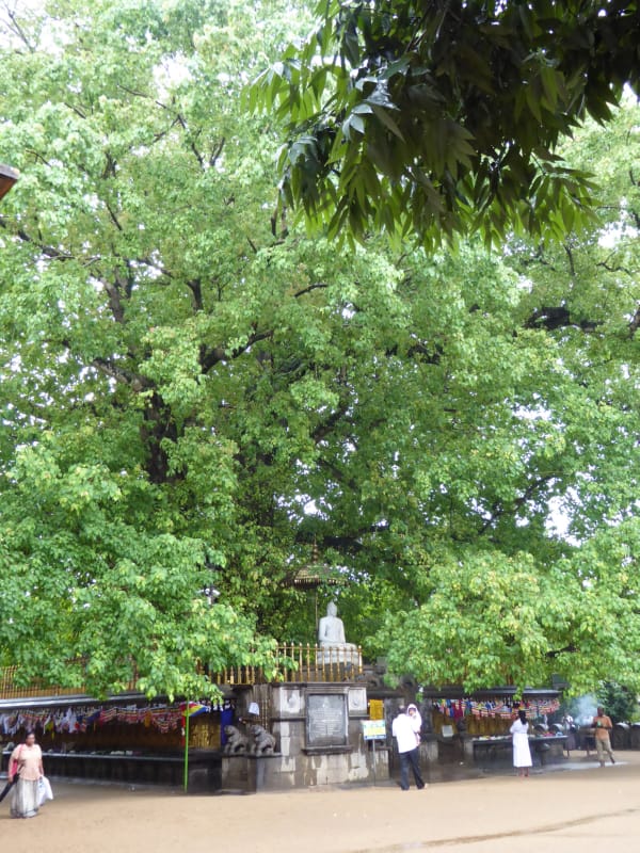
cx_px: 320
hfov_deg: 39.7
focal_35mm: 36
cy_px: 426
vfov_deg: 51.4
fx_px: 887
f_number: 3.7
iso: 320
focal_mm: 6.3
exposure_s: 1/60
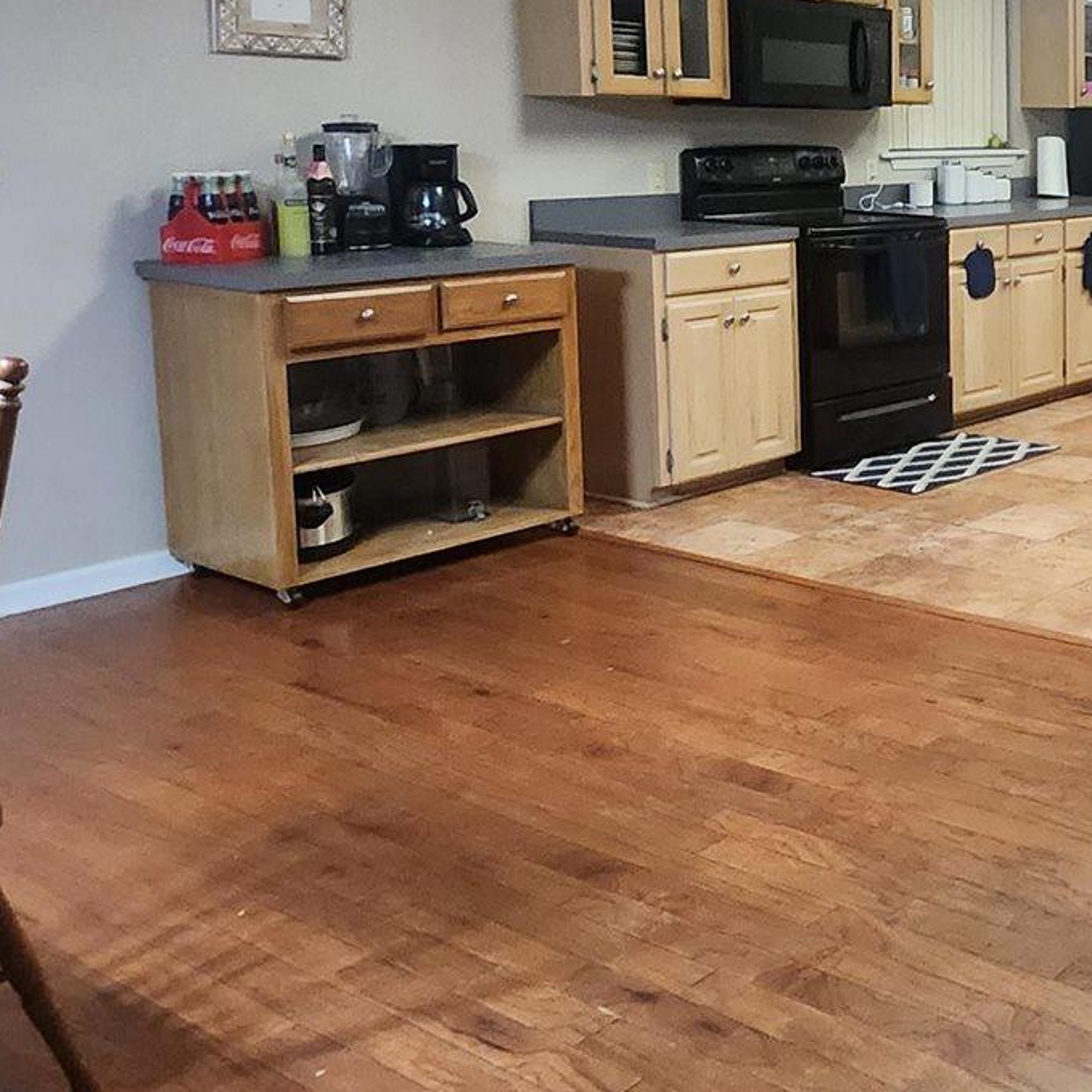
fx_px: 1392
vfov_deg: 41.8
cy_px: 296
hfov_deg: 34.3
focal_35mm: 39
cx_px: 1311
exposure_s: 1/30
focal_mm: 1.74
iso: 640
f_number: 2.2
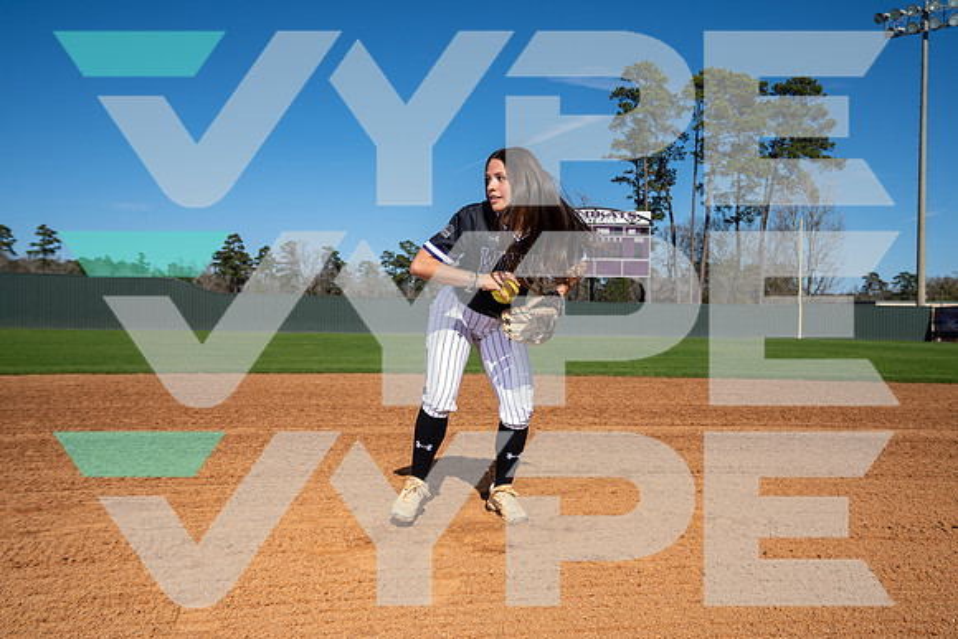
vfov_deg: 41.1
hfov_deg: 58.7
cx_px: 479
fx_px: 852
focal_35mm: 32
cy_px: 320
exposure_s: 1/640
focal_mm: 32
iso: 100
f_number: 6.3
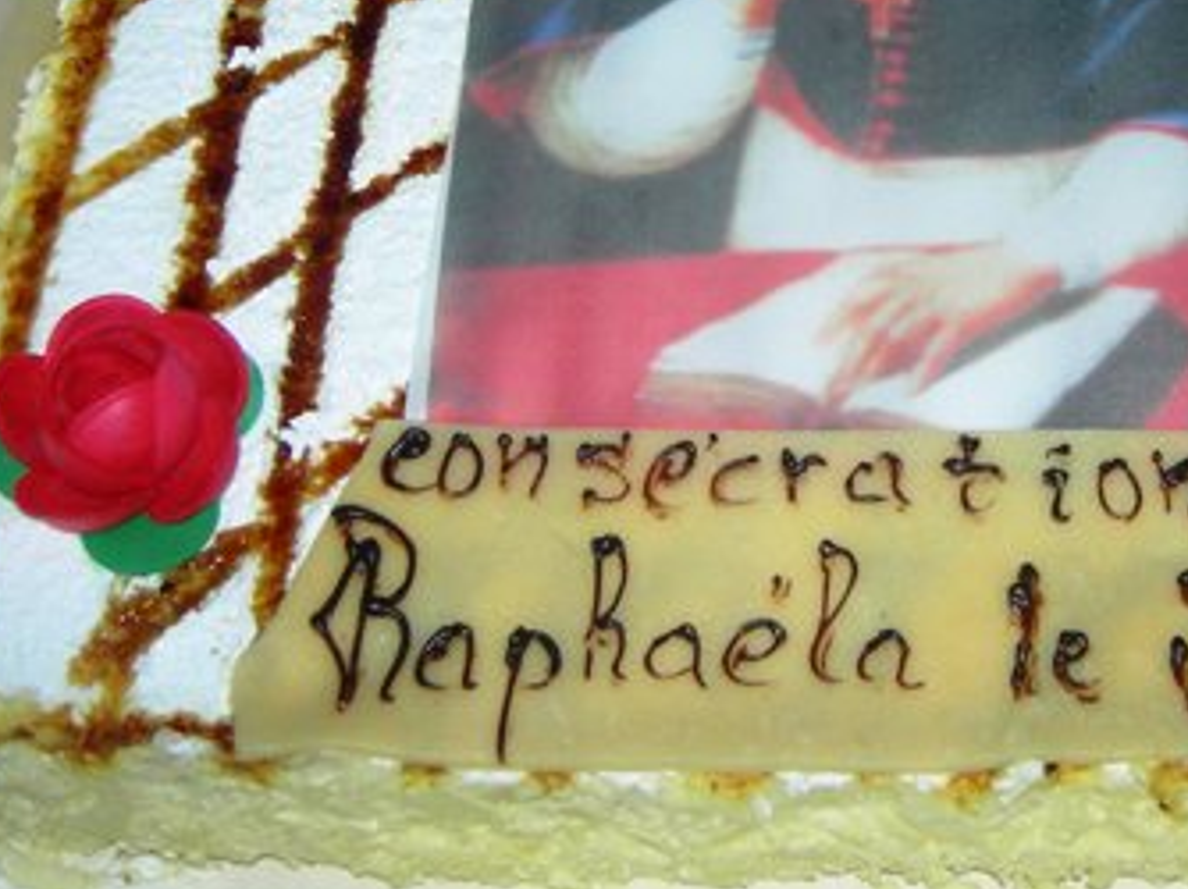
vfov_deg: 20.8
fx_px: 2366
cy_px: 60
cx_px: 975
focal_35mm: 69
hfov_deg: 27.5
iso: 64
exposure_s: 1/60.1
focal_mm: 7.5
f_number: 2.7
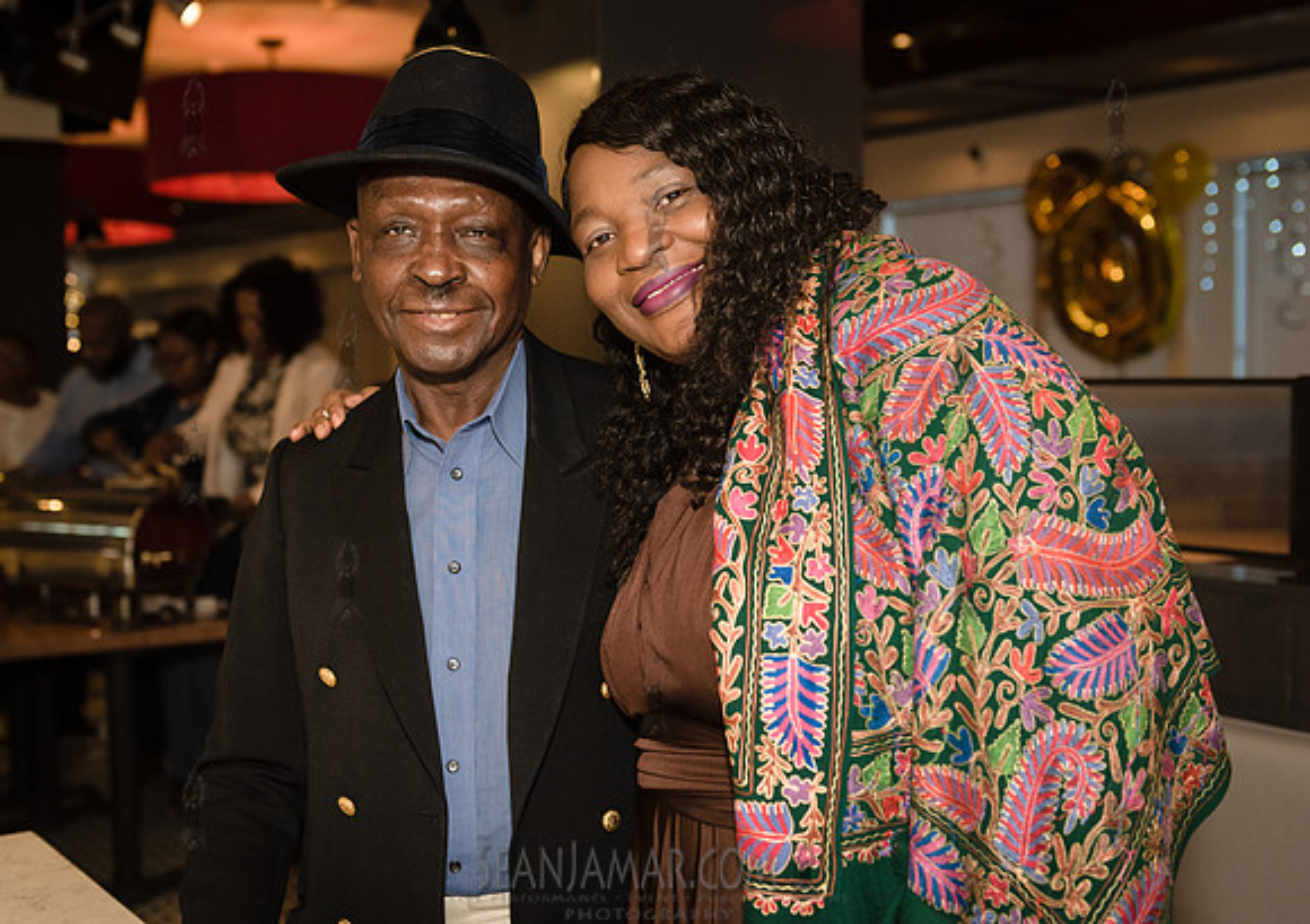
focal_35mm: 46
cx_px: 600
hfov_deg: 41.6
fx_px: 1722
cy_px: 493
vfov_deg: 30.0
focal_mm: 42
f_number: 3.5
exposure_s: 1/320
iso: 1250
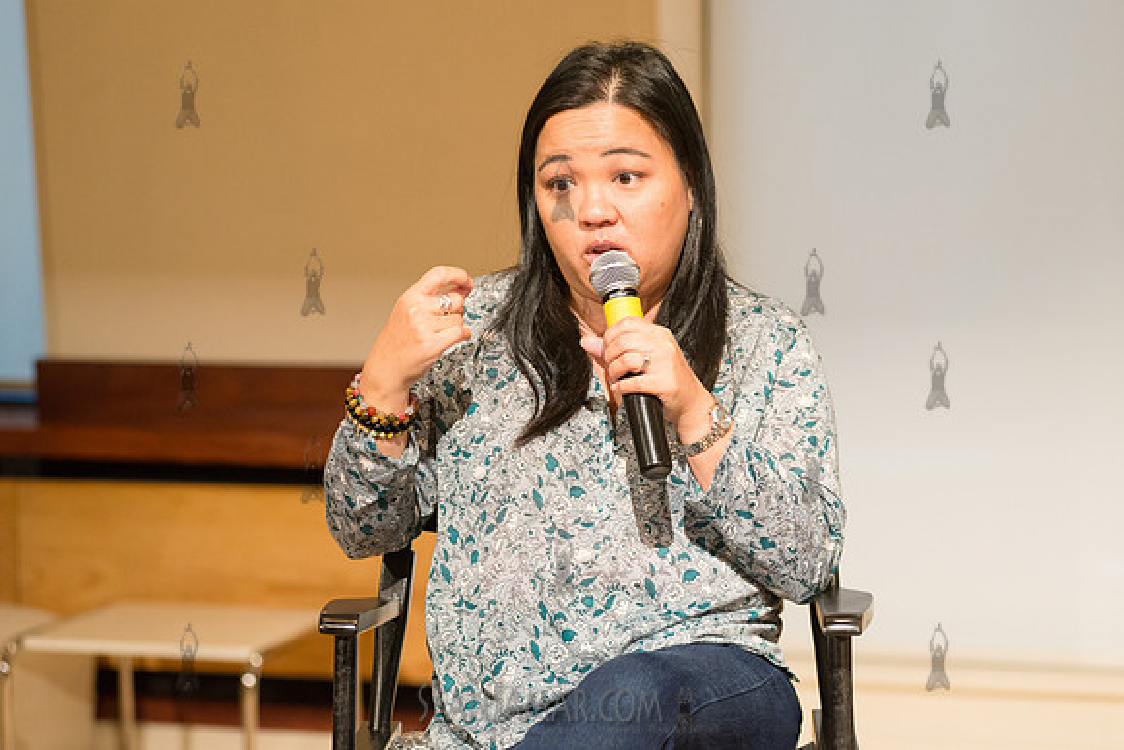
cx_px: 562
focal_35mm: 100
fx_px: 3123
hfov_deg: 20.4
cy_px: 375
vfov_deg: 13.7
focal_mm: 100
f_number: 4
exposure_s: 1/200
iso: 2500
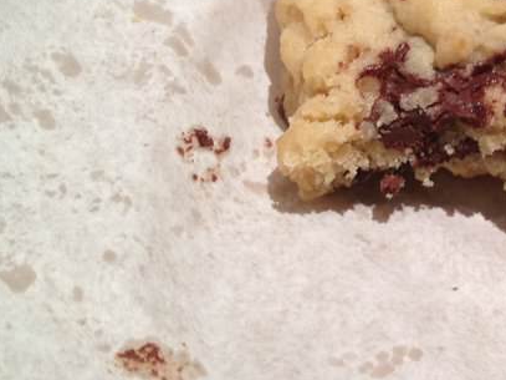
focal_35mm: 88
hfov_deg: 20.7
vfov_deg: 16.6
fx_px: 1286
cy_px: 42
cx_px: 612
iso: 80
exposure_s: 1/20
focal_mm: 4.28
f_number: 2.4
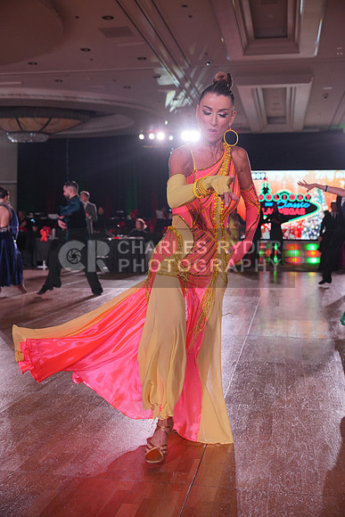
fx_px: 603
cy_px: 258
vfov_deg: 46.4
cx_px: 172
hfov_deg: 31.9
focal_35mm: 42
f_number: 4
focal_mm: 42
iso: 1000
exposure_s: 1/500
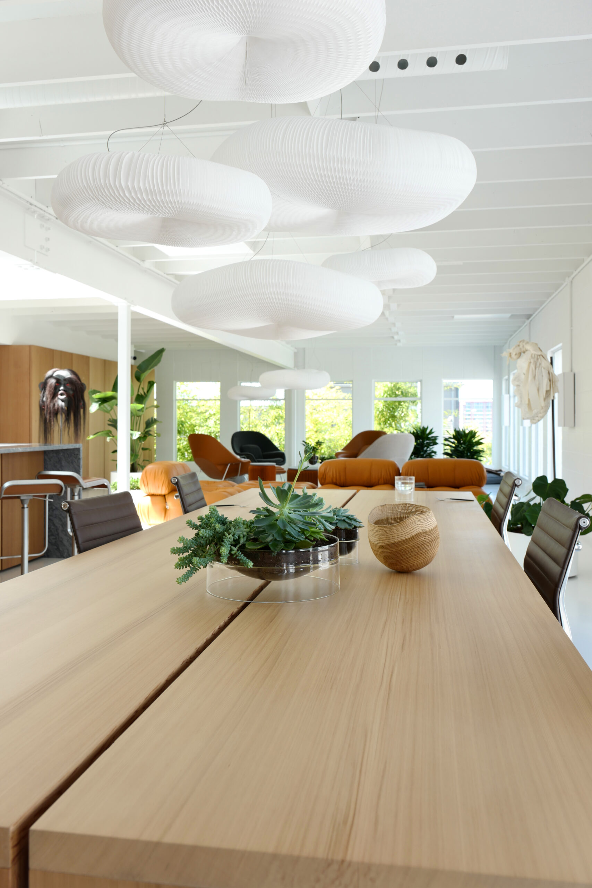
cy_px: 444
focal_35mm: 30
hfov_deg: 43.6
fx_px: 740
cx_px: 296
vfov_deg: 61.9
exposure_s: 1/40
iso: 200
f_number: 8
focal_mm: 30
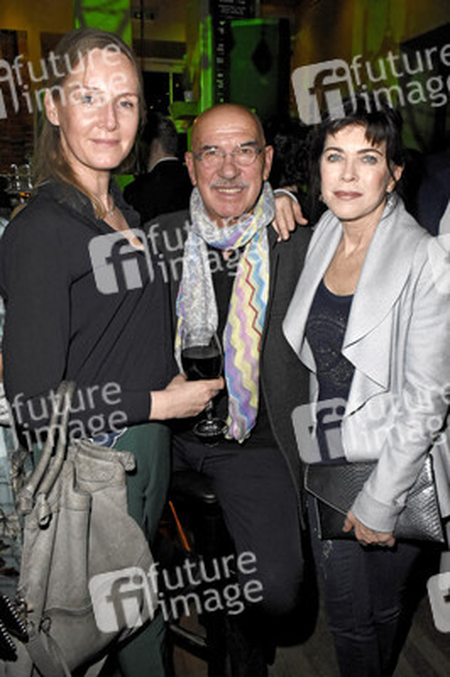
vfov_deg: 67.4
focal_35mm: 27
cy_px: 338
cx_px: 225
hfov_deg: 47.9
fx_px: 507
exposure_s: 1/160
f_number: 6.3
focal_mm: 18
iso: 3200
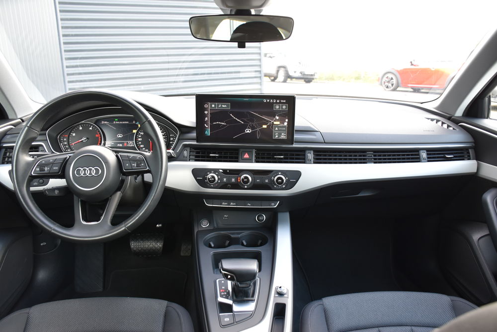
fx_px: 414
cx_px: 248
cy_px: 166
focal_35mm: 30
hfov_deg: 61.9
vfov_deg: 43.6
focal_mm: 20
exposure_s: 1/60
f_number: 4
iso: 720
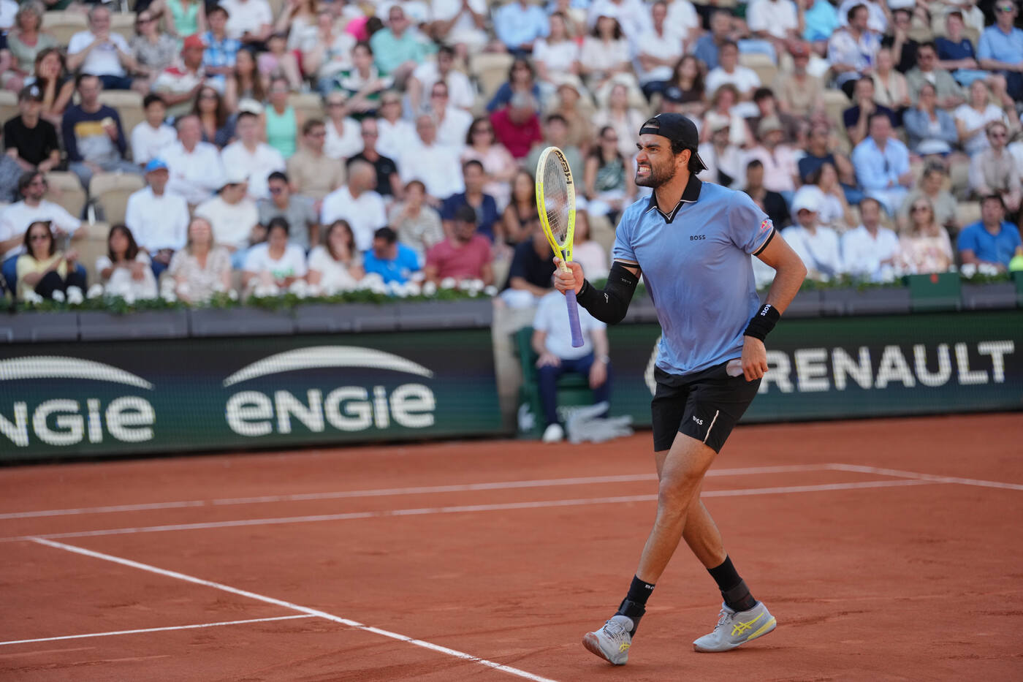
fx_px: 3097
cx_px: 512
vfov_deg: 12.6
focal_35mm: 109
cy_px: 341
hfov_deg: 18.8
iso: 1000
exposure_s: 1/6400
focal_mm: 109
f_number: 2
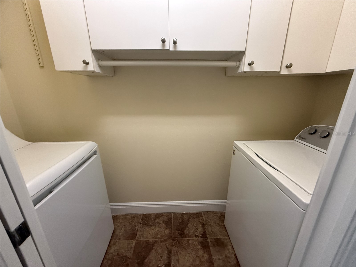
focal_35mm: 14
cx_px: 178
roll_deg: -0.3
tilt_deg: -17.7
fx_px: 144
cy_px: 134
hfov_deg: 102.1
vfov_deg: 85.7
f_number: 2.2
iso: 800
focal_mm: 2.22
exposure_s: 1/60
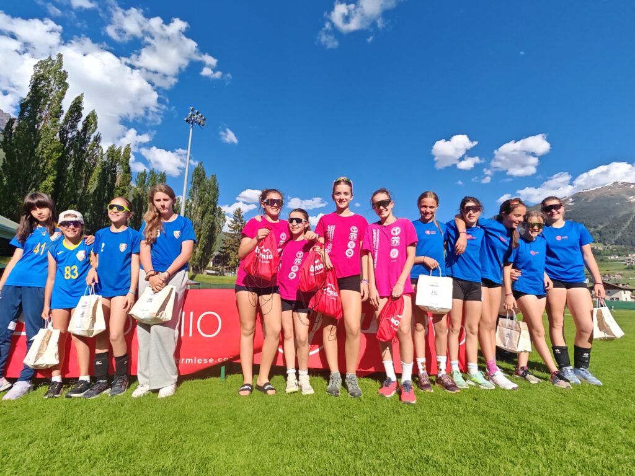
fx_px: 330
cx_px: 318
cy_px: 238
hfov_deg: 87.8
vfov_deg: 71.6
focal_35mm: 18
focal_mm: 1.82
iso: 50
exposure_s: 1/1300
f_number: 2
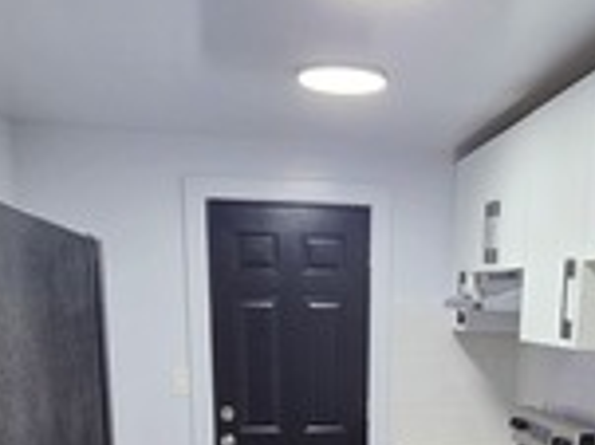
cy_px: 506
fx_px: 739
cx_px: 386
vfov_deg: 29.7
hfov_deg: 43.4
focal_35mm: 43
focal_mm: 2.2
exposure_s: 1/120
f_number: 2.2
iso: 320
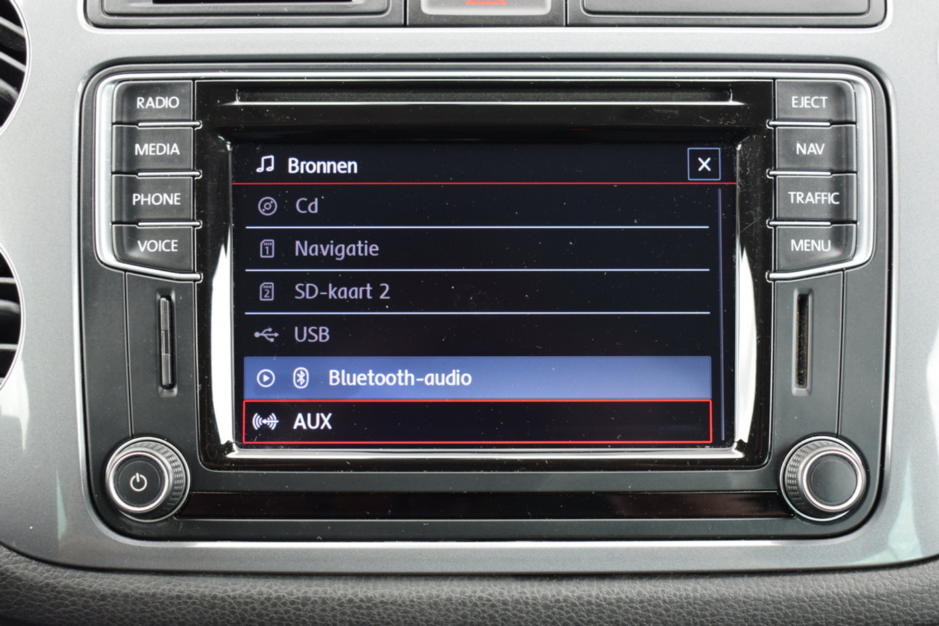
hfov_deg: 37.9
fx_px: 1369
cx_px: 470
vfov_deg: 25.7
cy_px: 313
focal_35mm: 52
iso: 720
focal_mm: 35
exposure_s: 1/60
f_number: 4.5
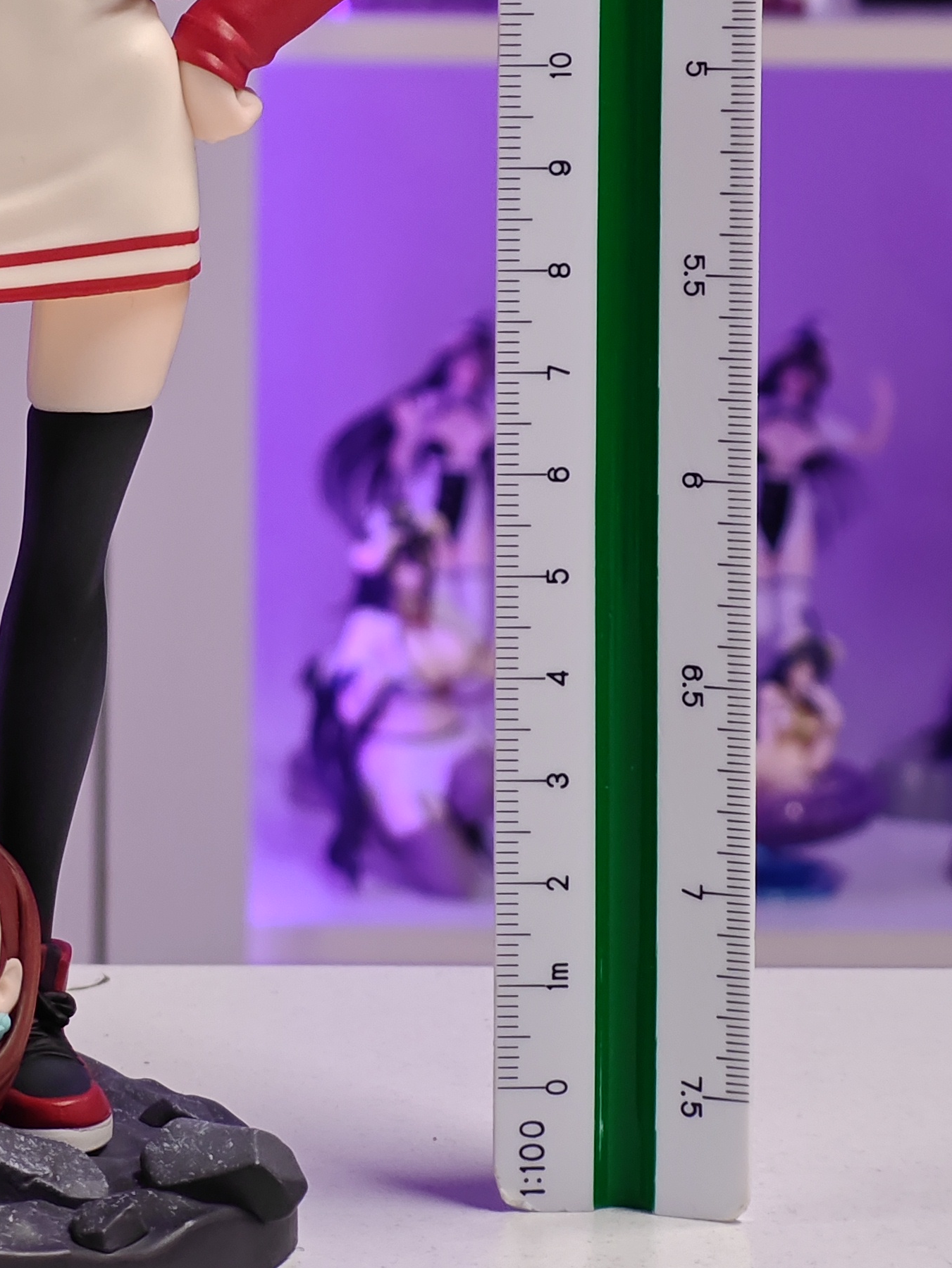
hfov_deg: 10.2
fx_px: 5316
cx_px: 146
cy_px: 280
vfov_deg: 13.6
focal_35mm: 145
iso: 640
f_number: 2.4
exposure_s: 1/33.3
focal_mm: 7.48
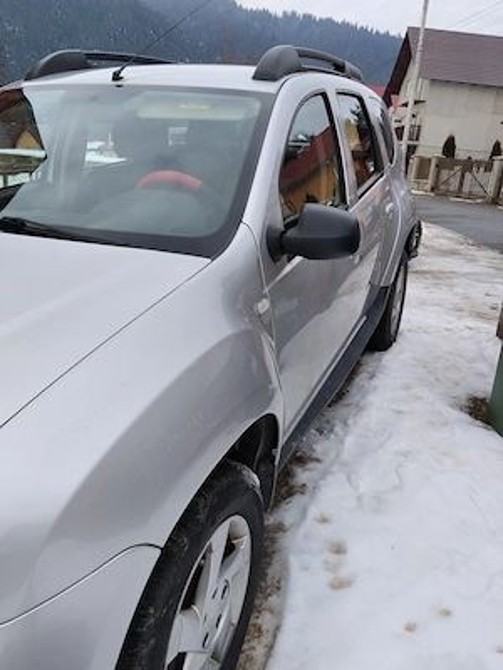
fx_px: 562
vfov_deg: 61.7
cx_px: 252
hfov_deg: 48.2
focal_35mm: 29
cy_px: 335
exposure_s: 1/498
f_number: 1.8
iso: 50
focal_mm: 4.22
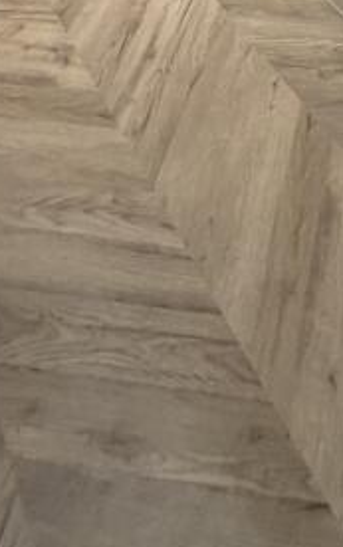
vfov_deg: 21.7
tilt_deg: -12.4
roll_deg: +0.5
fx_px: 821
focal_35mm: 55
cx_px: 353
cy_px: -454
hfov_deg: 22.6
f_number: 2.2
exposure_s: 1/50
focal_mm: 2.22
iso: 250
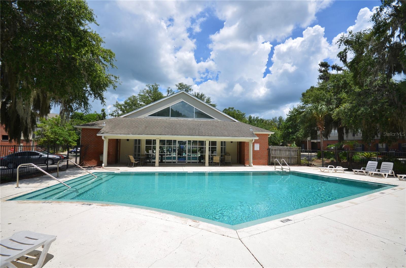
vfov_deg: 77.0
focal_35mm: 15
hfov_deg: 100.5
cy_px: 134
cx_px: 203
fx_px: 169
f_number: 9
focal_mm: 10
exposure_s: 1/320
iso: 100
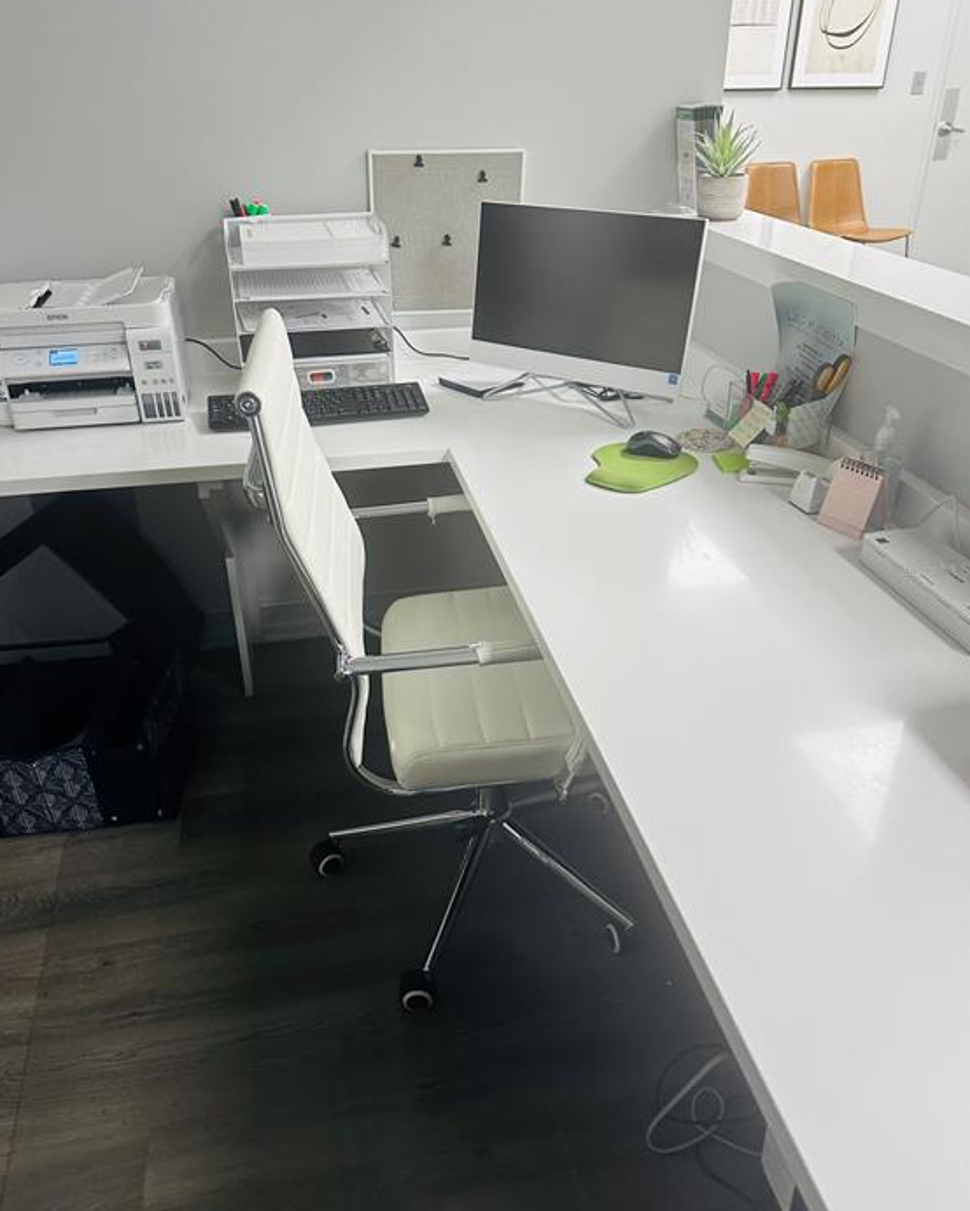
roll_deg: +2.1
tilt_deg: -30.2
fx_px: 933
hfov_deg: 54.9
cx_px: 469
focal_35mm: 26
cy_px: 569
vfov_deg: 66.0
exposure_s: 1/60
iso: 200
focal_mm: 6.86
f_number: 1.78
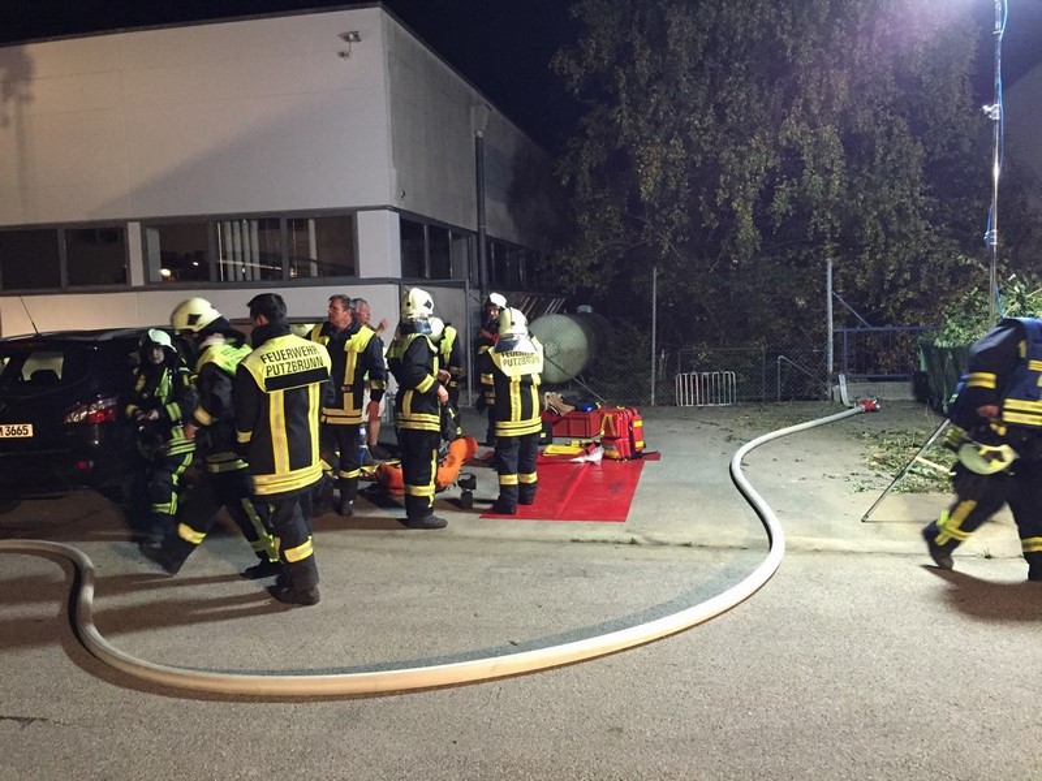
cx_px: 521
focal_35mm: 29
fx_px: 873
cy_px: 390
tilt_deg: -5.8
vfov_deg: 48.2
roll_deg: +1.5
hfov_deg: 61.7
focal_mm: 4.15
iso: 250
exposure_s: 1/25
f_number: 2.2
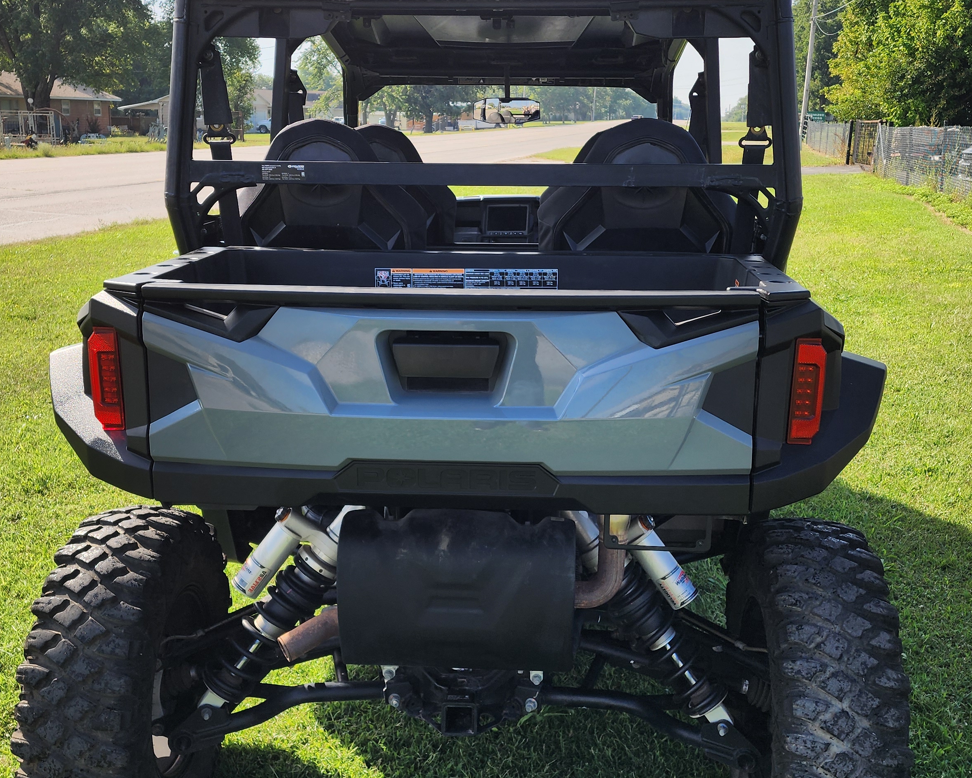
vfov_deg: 39.2
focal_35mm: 38
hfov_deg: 47.9
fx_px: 1093
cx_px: 468
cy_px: 389
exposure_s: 1/701
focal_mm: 6.4
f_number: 1.8
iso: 12
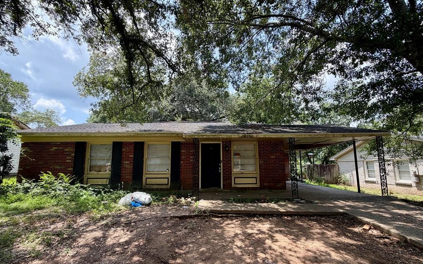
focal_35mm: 15
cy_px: 146
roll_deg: +1.0
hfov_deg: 101.5
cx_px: 213
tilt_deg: +6.9
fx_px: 173
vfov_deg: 74.6
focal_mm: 2.22
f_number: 2.2
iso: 64
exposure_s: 1/502
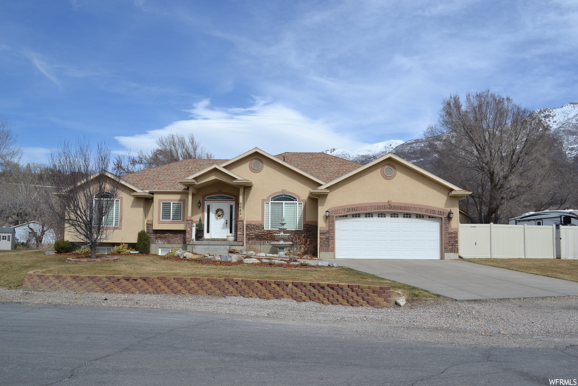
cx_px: 289
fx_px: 482
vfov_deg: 43.6
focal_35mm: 30
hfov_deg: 61.9
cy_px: 193
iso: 100
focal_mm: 20
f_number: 9
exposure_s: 1/320
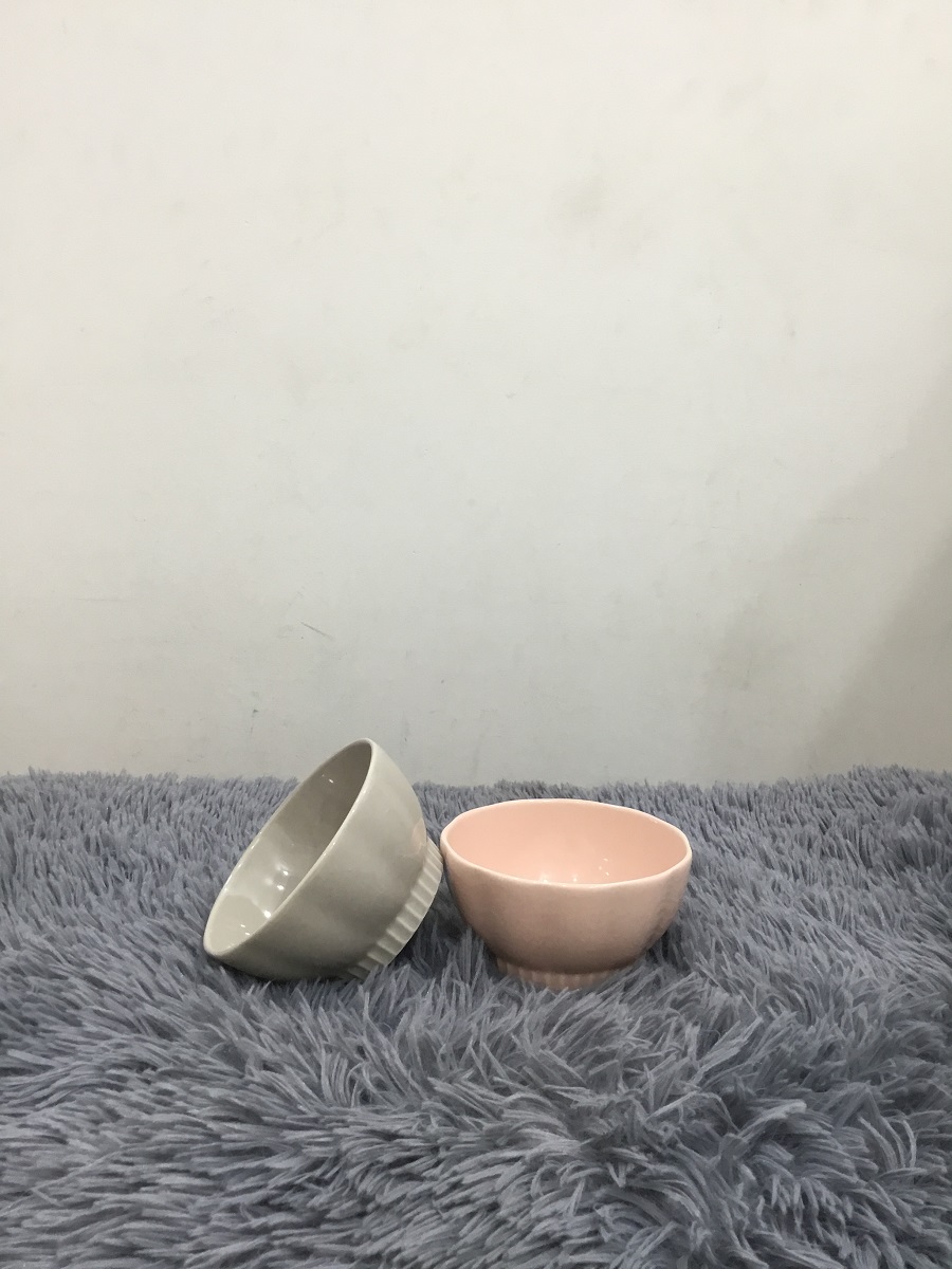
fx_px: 1137
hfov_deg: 45.4
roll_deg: +0.3
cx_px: 476
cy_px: 634
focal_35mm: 31
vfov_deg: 58.4
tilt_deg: -9.8
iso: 80
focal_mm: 3.3
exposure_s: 1/33
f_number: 2.4
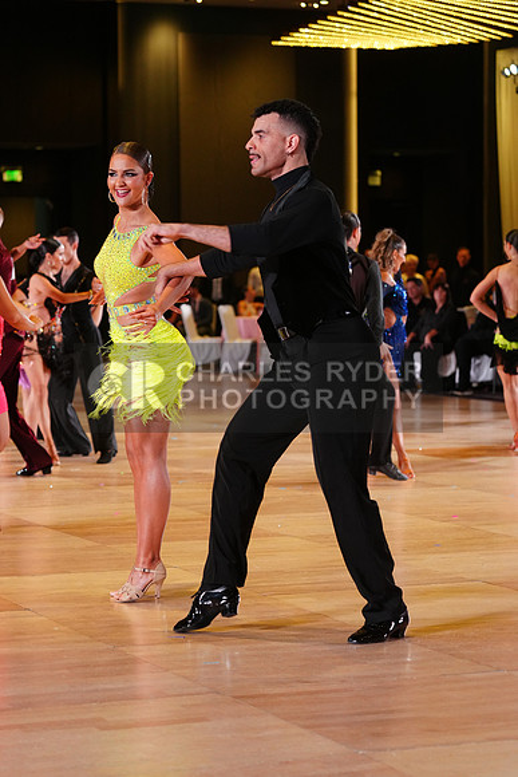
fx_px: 2071
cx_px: 259
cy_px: 388
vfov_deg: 21.2
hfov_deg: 14.3
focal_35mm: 96
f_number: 4
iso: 2500
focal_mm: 96
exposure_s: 1/400
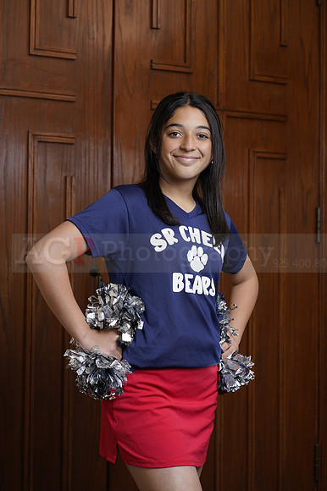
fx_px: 1159
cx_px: 164
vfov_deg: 23.9
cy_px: 246
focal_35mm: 85
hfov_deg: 16.1
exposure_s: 1/250
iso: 200
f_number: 5.6
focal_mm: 85
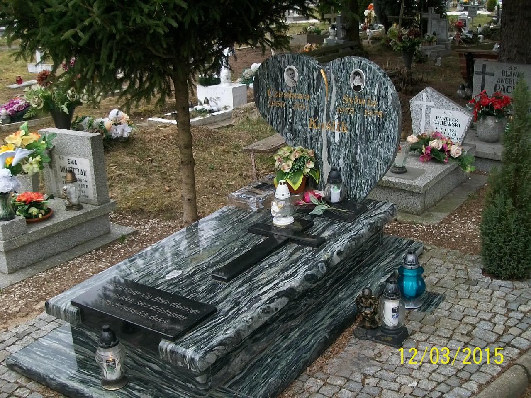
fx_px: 690
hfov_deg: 42.1
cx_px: 266
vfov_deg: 32.2
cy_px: 199
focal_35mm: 45
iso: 80
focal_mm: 7.6
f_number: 3
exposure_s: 1/160
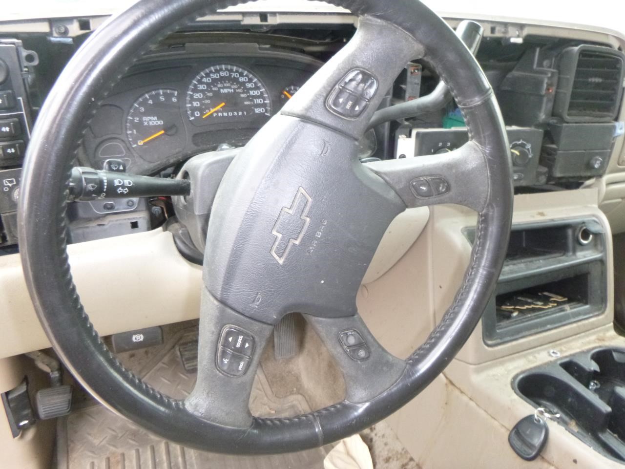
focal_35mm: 25
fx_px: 451
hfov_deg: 69.4
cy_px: 234
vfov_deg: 54.9
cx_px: 312
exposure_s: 1/60
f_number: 3.9
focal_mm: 4.5
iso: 400
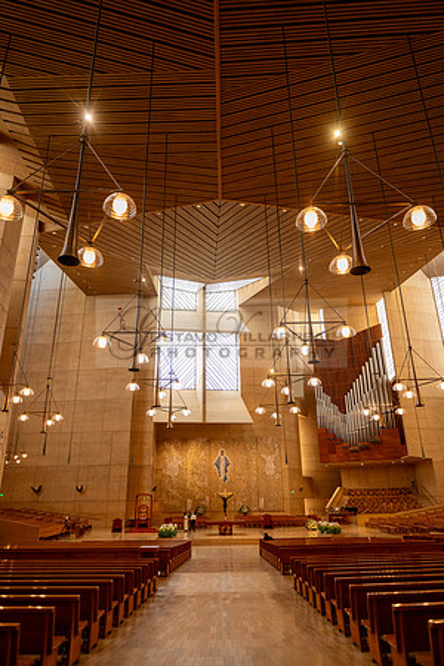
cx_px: 222
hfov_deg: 53.1
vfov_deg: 73.7
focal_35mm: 24
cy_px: 333
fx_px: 444
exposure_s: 1/250
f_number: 2.8
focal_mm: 24
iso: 1600
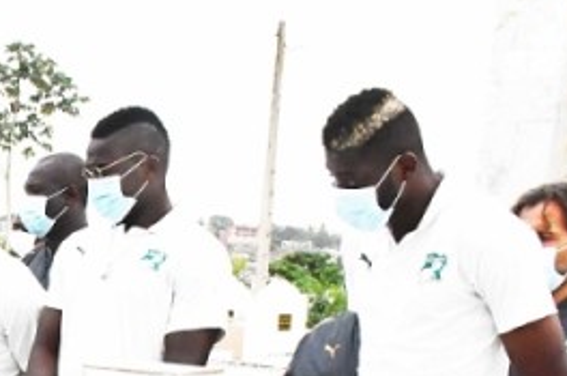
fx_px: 1431
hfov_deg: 20.1
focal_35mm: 91
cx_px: -213
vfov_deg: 14.2
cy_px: 514
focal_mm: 20
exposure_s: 1/640
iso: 2500
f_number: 13
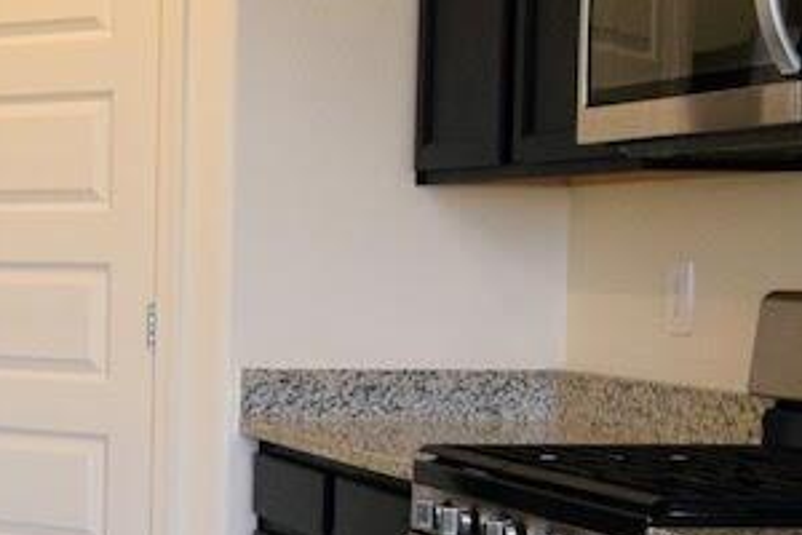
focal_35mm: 96
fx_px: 2138
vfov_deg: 14.2
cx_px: -460
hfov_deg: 18.4
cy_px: 380
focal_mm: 10
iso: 640
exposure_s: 1/60
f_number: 6.3
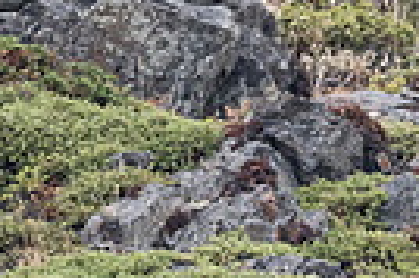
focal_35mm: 2714
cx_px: 369
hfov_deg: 0.8
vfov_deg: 0.5
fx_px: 31549
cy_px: 255
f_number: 4
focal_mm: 300
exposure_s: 1/320
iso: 640
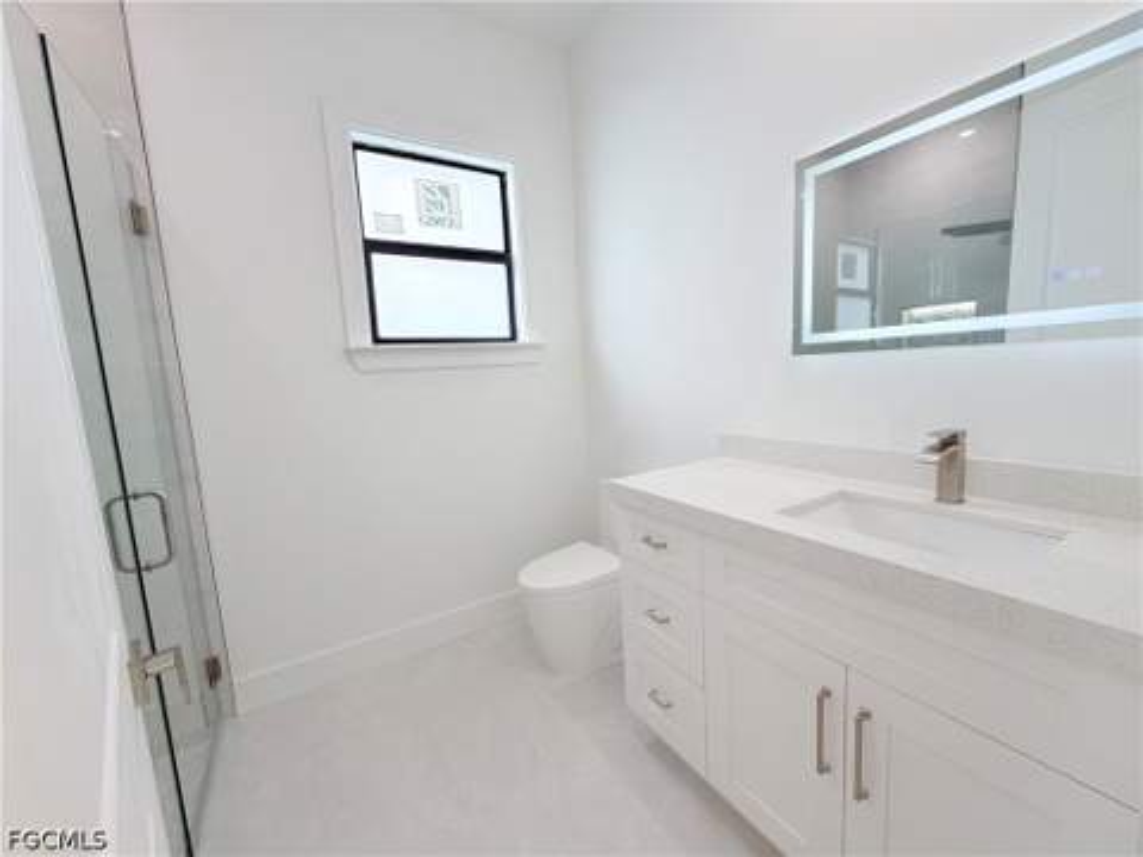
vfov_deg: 85.7
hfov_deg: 102.1
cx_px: 572
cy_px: 428
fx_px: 462
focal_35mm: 14
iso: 125
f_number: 2.2
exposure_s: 1/120
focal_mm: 2.22
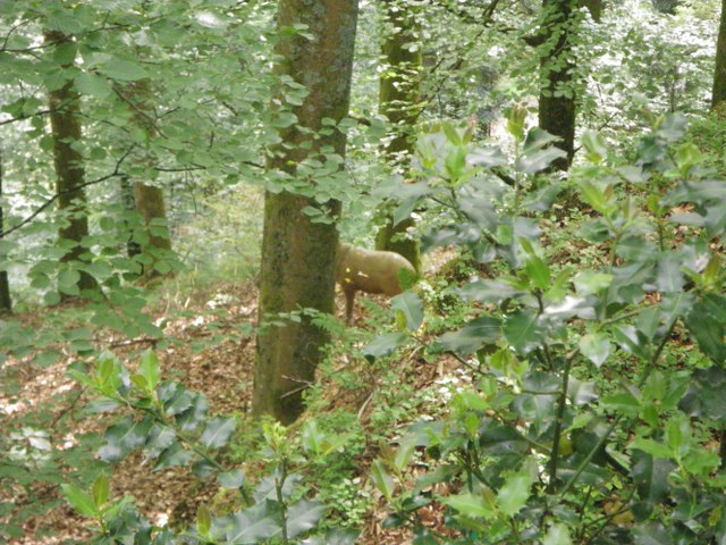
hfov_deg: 17.1
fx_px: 2412
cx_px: 363
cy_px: 272
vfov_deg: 12.9
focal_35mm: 115
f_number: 5.2
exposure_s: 1/80
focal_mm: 20.6
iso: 800
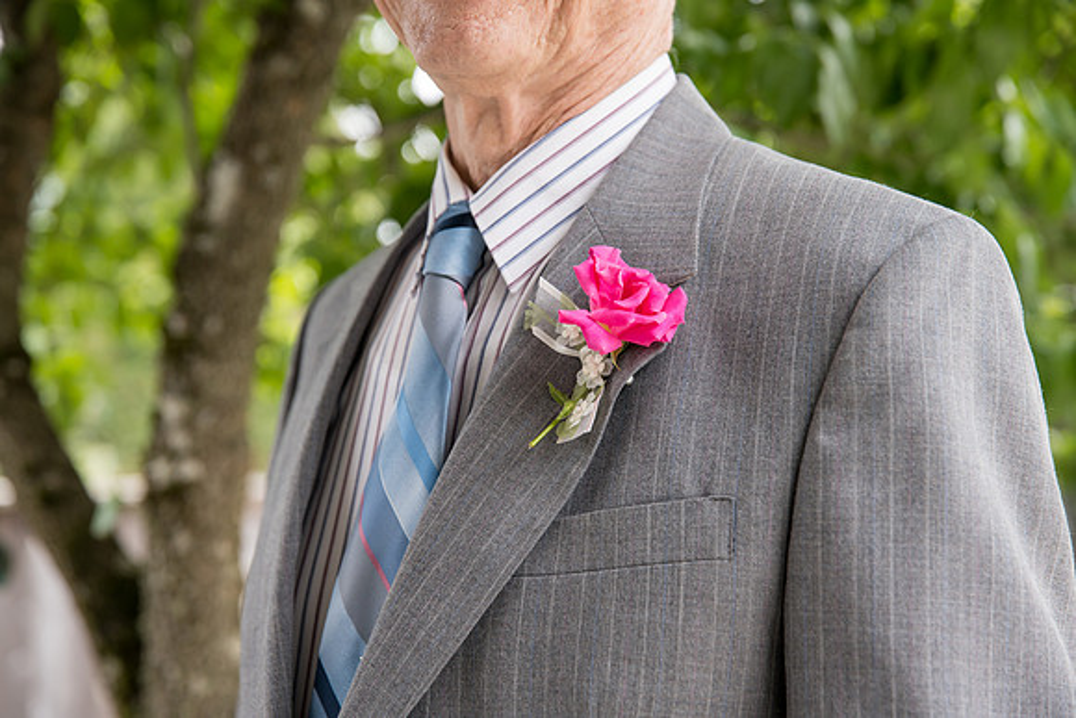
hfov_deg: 28.8
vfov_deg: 19.5
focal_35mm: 70
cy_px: 359
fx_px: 2093
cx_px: 538
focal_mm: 70
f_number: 4
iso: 400
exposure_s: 1/500
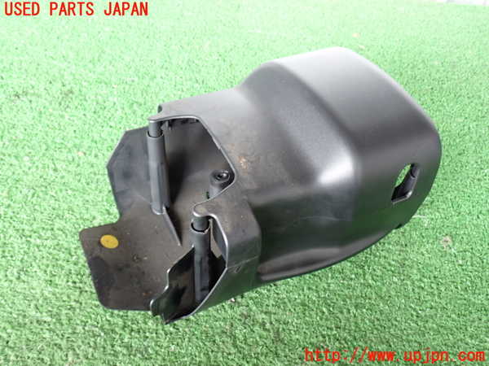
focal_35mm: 32
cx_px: 244
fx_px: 452
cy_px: 183
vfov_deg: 44.2
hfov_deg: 56.8
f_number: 2.4
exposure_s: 1/30
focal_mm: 5.79
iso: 250
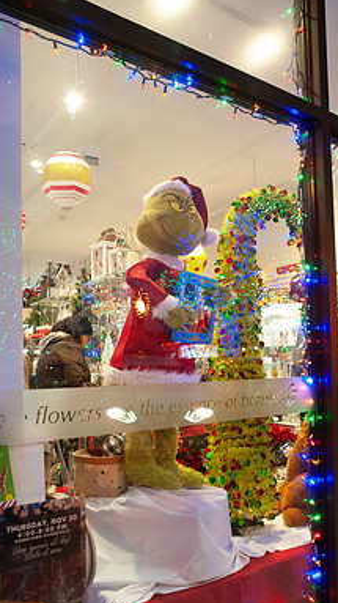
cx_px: 185
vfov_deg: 60.7
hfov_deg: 36.6
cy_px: 350
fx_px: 511
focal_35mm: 32
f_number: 4.5
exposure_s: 1/125
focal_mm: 26
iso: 2500
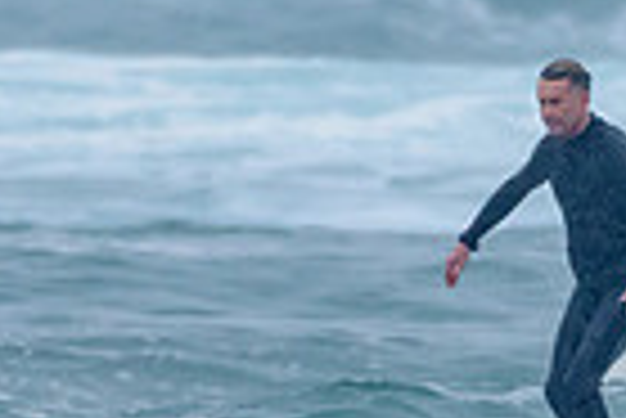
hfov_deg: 0.8
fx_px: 44474
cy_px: 382
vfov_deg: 0.5
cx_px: 534
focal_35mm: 2555
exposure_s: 1/1000
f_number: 5.6
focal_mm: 500
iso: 1100
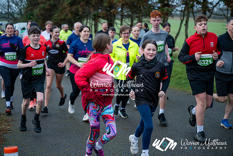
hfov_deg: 28.8
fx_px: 453
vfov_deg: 19.5
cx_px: 116
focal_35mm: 70
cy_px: 78
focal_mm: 70
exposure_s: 1/1250
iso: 450
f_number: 2.8
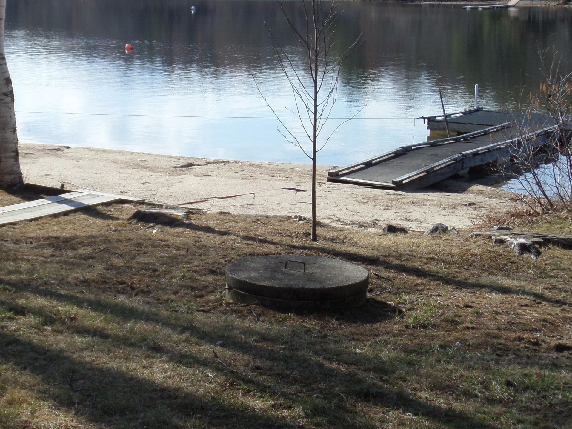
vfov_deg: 17.7
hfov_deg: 23.5
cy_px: 132
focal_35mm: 83
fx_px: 1372
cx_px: 202
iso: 80
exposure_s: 1/500
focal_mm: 8.7
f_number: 3.8
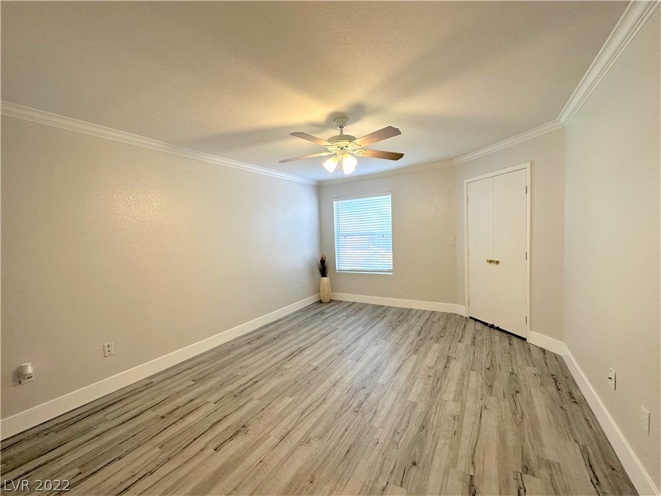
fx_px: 267
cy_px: 248
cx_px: 330
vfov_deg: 85.7
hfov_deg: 102.1
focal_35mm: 14
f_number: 2.2
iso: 160
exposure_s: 1/120
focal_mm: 2.22
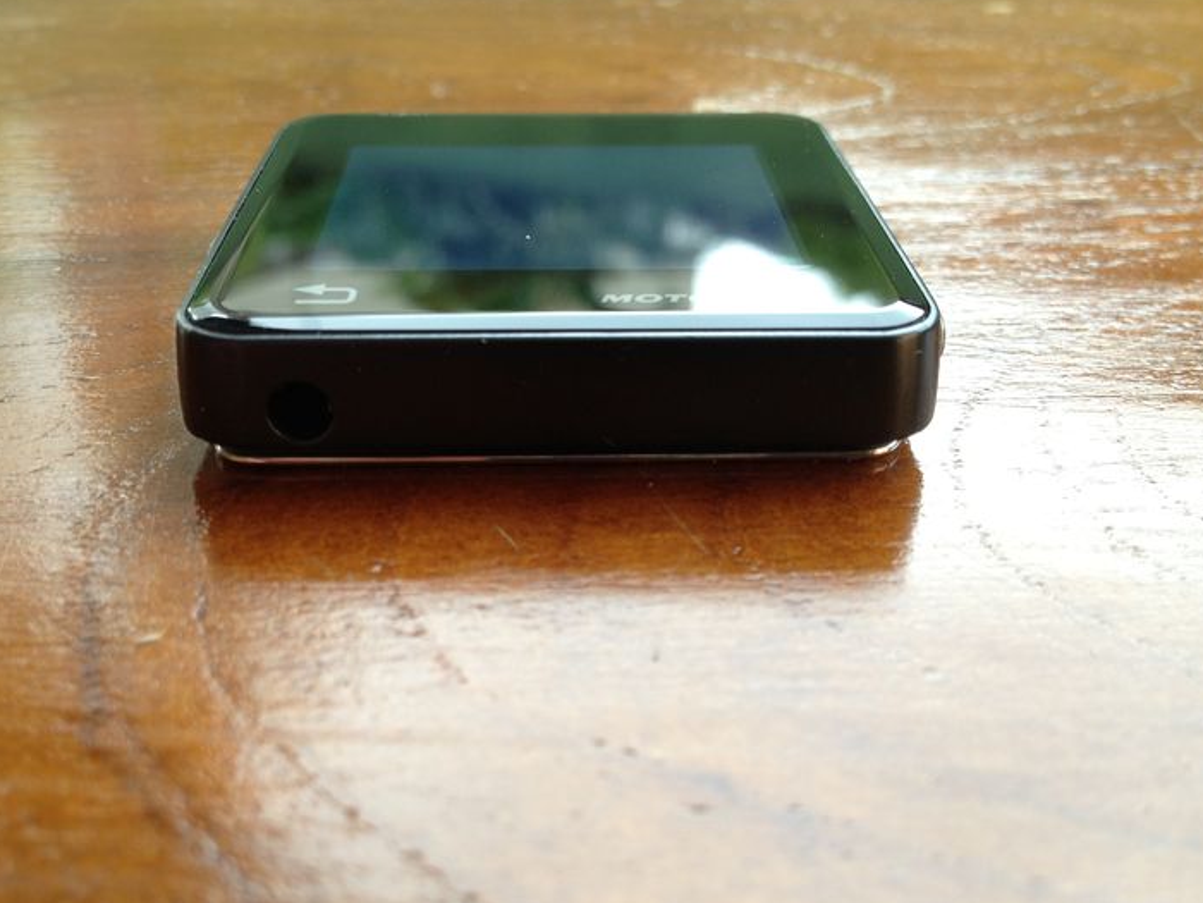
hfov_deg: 46.8
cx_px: 595
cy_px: 437
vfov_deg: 36.0
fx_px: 1390
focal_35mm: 40
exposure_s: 1/60
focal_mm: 4.28
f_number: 2.4
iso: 64
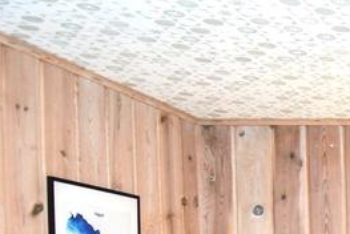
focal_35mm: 70
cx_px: 578
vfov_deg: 16.0
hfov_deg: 21.8
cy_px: 443
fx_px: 681
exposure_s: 1/60
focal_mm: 12
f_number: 4
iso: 1400
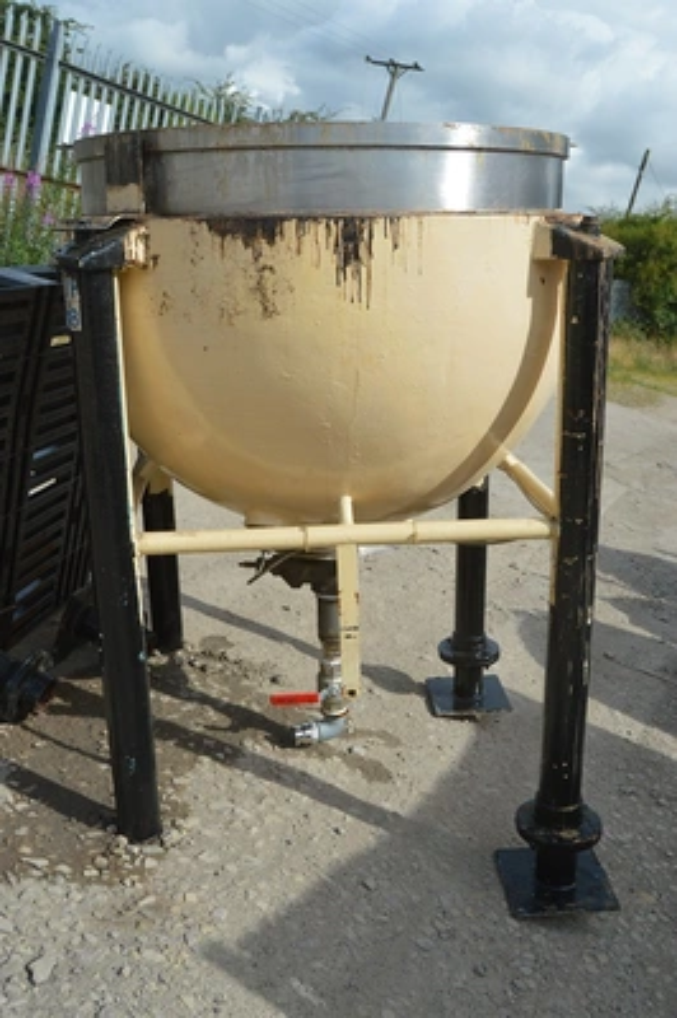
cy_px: 509
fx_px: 975
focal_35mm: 34
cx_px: 338
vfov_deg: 55.1
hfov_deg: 38.3
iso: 100
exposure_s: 1/320
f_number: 9
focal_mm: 23
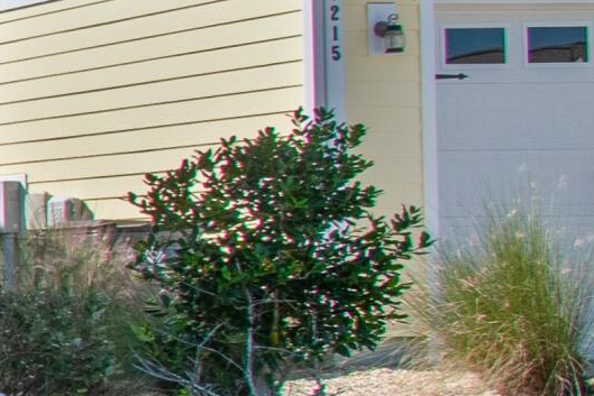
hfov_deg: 14.5
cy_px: -17
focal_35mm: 85
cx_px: -860
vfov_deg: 15.7
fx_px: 1403
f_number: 8
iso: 100
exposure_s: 1/250
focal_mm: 10
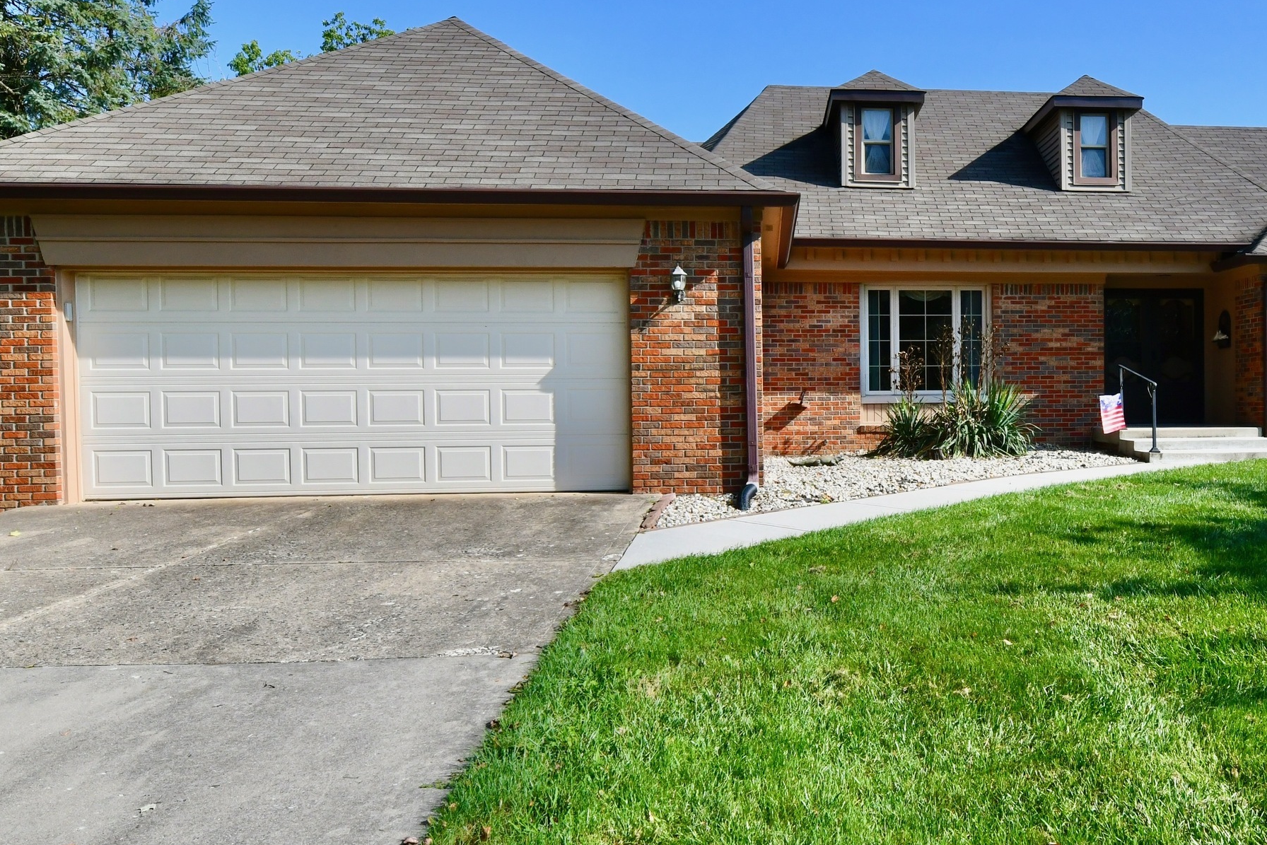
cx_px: 814
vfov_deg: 53.0
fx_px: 845
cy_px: 365
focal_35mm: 24
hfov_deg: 72.1
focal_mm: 14
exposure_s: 1/640
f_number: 13
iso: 640
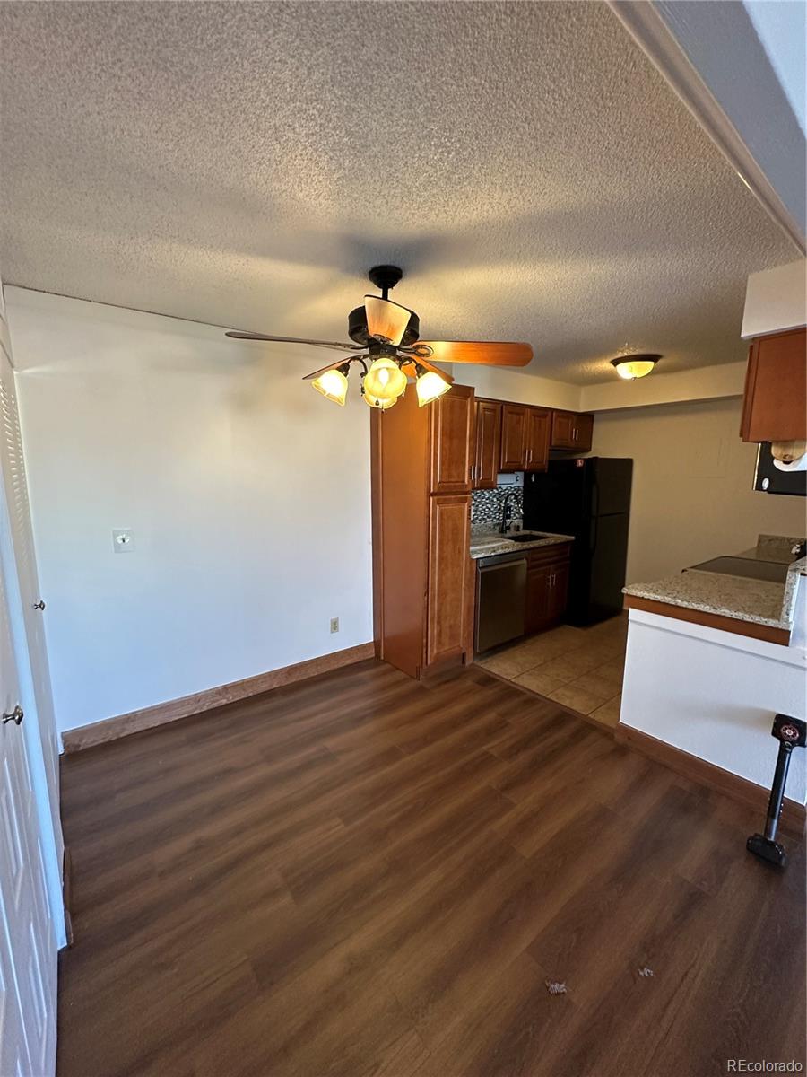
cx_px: 404
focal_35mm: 14
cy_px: 538
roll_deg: -0.2
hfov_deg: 85.7
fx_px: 435
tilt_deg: -9.0
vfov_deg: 102.1
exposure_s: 1/60
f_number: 2.2
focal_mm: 2.22
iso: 400
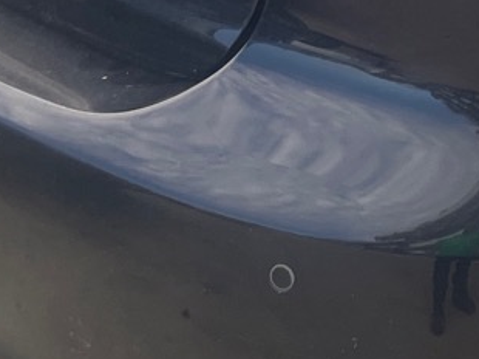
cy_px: -159
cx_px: 876
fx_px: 2088
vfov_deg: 9.6
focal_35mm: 151
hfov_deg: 12.0
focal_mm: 4.2
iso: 32
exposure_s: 1/396
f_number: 1.6
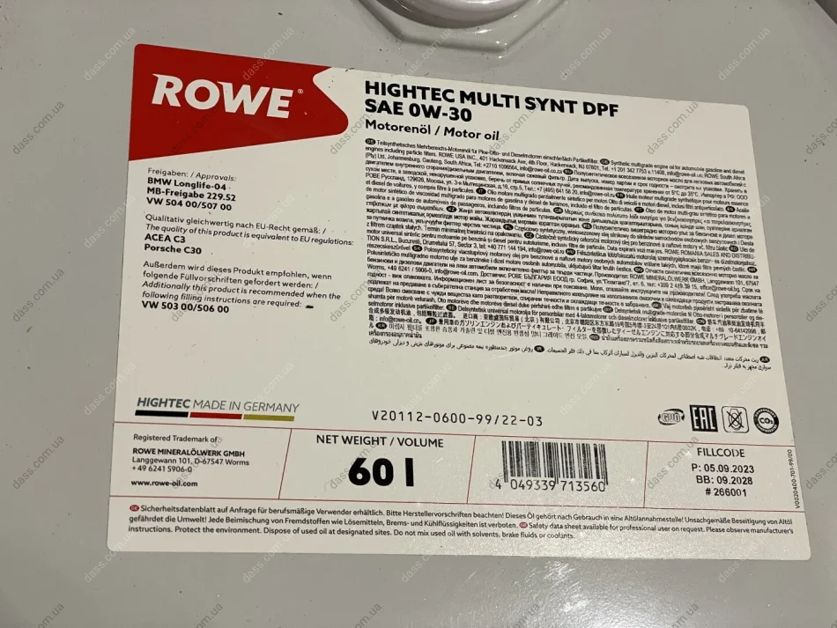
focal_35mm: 52
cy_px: 314
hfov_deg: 36.8
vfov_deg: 28.0
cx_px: 418
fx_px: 1258
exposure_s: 1/50
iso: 160
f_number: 2
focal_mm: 6
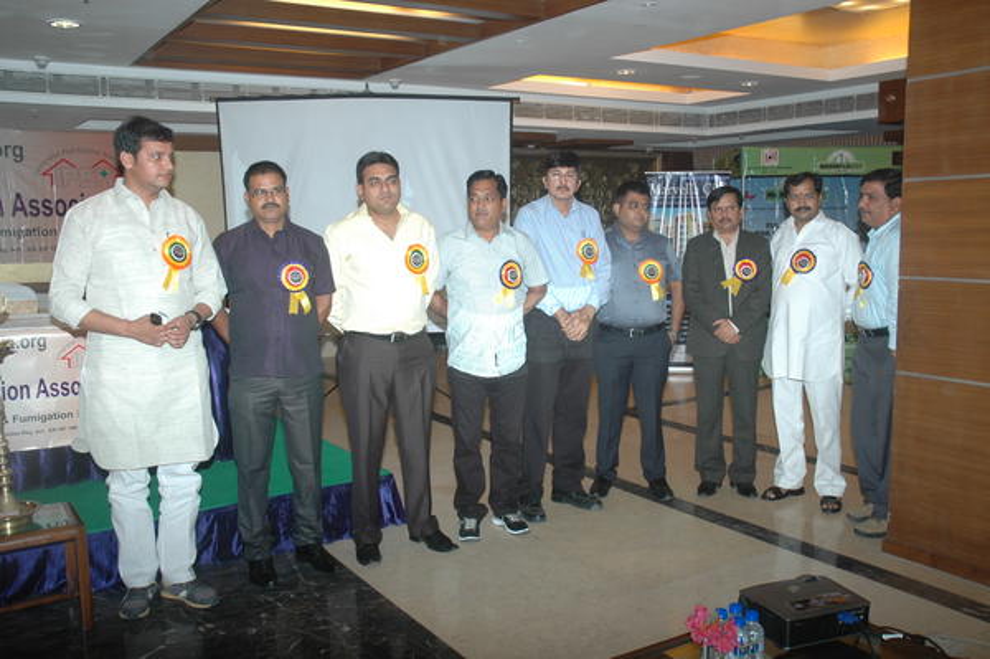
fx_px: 907
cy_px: 330
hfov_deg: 57.3
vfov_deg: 39.9
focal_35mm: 33
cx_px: 495
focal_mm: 22
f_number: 4.5
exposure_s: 1/60
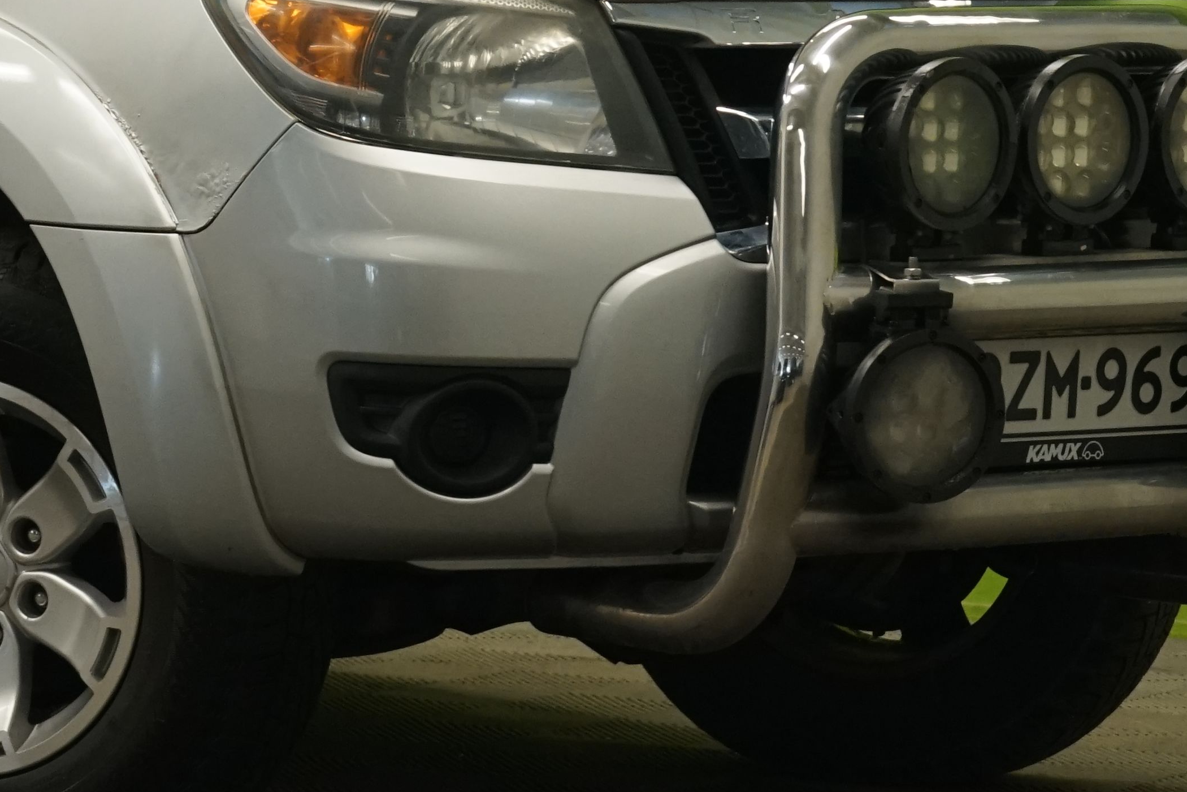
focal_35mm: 200
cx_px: -79
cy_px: -15
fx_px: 6594
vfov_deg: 6.8
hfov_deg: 10.2
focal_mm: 70
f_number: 9
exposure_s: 1/25
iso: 1600
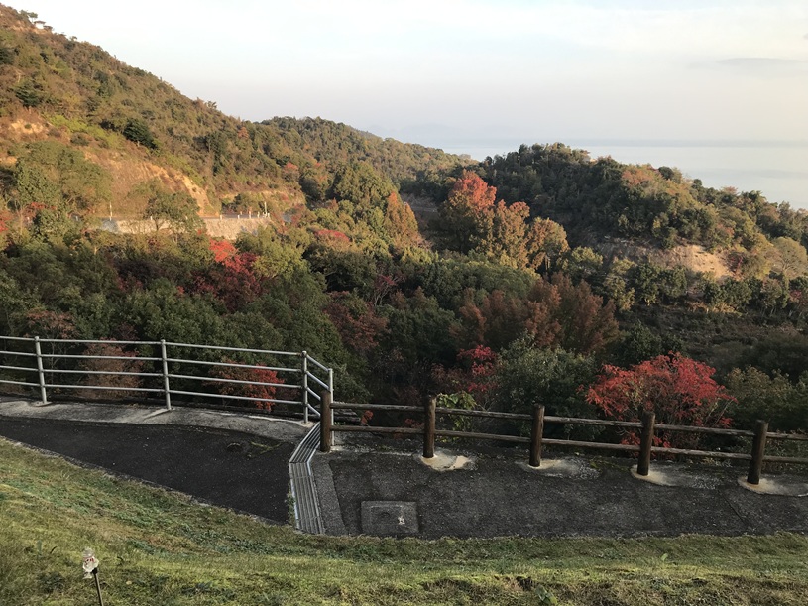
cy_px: 303
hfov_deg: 63.5
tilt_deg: -14.5
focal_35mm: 28
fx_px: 653
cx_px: 404
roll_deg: +0.9
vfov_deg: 49.7
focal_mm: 3.99
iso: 20
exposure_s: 1/353
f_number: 1.8
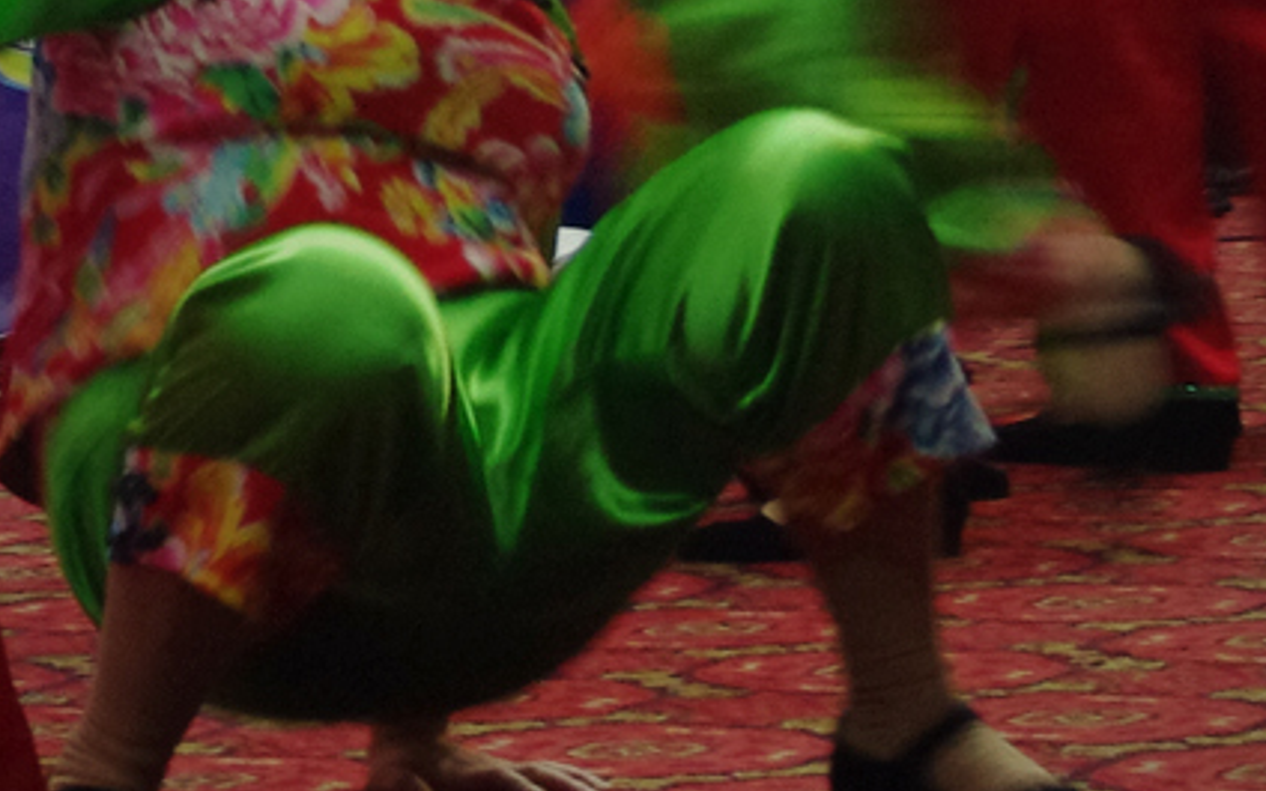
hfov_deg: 25.8
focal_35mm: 80
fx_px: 2760
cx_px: 634
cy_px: 131
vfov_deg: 16.2
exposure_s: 1/13
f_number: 4.5
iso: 1600
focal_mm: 35
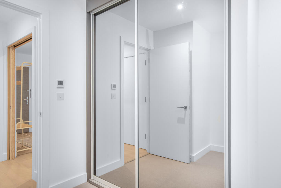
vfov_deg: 53.2
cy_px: 94
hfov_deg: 73.7
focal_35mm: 24
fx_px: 187
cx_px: 140
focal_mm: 24
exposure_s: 1/2.5
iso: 250
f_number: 11
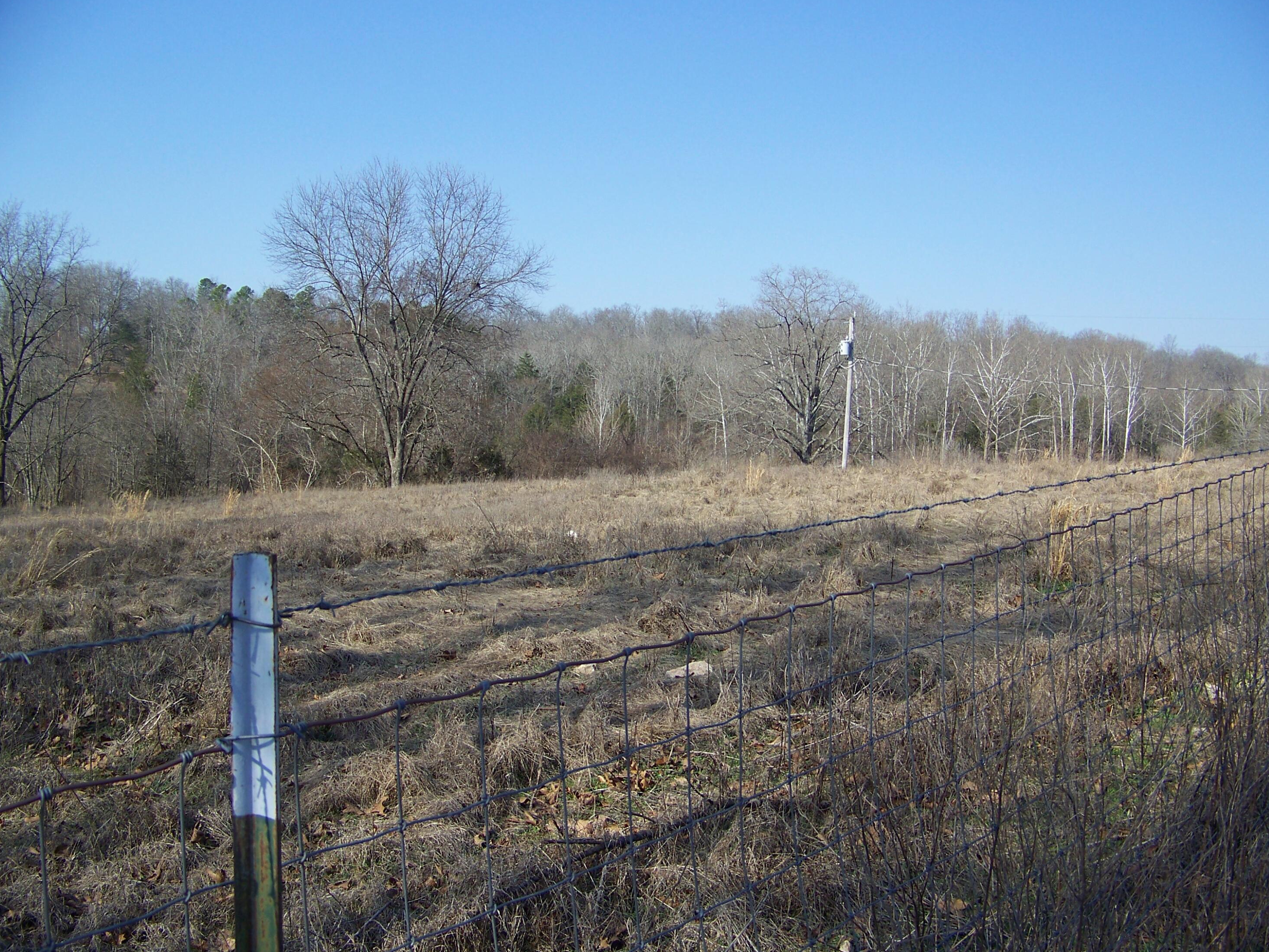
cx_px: 637
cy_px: 465
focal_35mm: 37
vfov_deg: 38.7
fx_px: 1356
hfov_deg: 50.1
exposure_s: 1/800
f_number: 2.8
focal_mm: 5.85
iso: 64
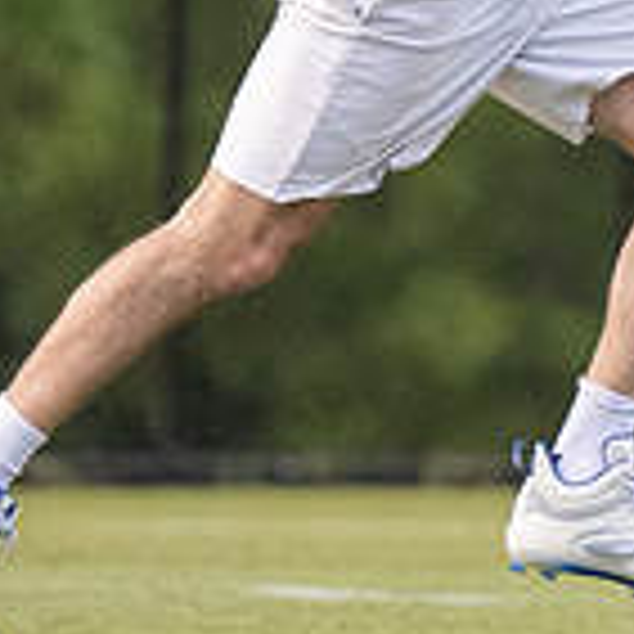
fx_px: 51410
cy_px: -328
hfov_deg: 0.7
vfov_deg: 0.7
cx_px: 625
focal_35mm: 2481
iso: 3200
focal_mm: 500
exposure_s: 1/1000
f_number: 5.6
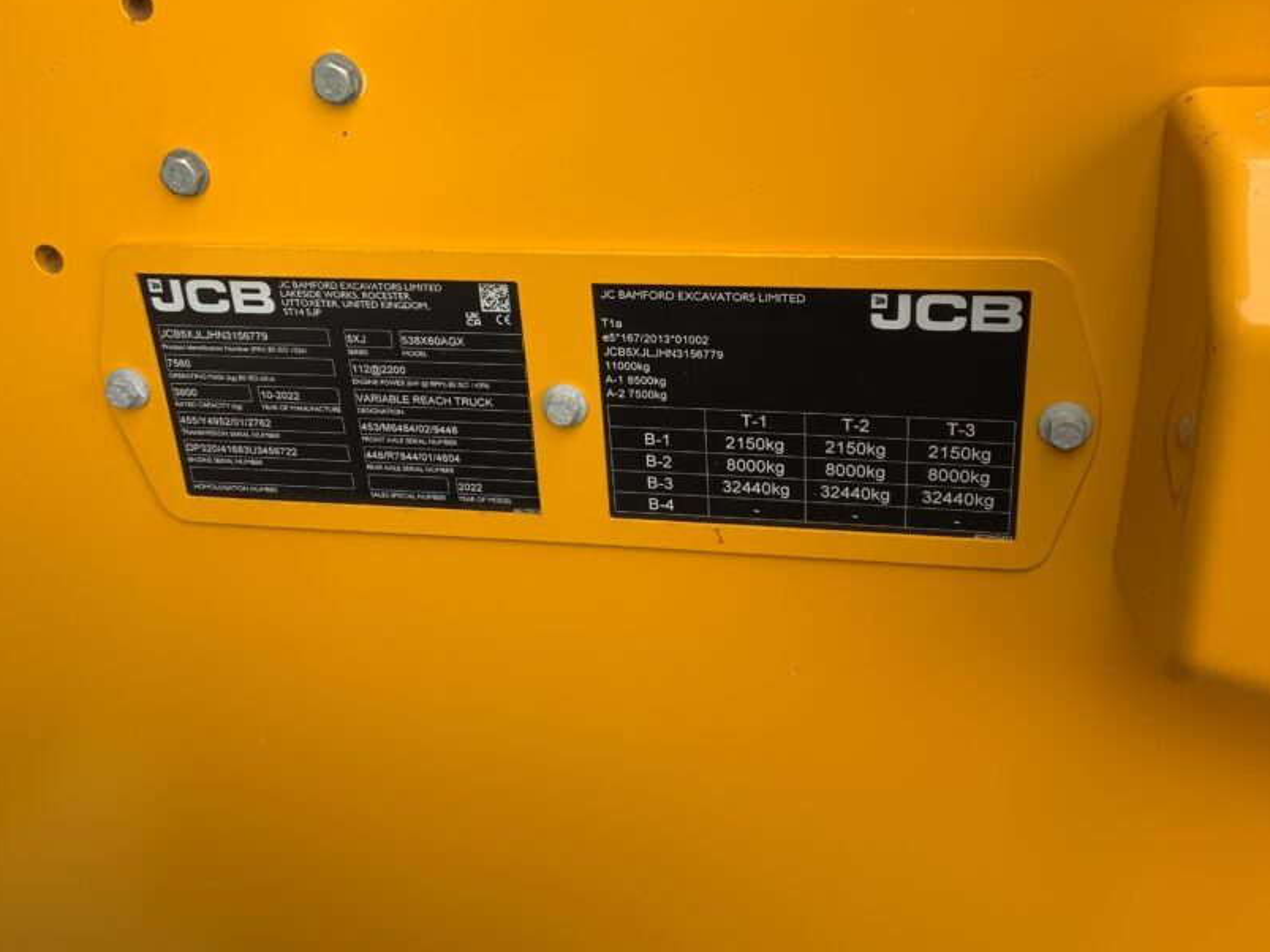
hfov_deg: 50.1
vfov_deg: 38.4
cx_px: 648
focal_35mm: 37
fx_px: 1357
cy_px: 359
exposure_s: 1/254
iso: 16
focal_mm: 3
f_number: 1.8
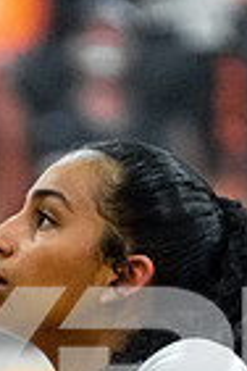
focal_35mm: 957
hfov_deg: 1.4
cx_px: -35
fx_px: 9848
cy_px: 555
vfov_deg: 2.2
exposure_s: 1/1250
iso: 2000
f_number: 2.8
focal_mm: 200
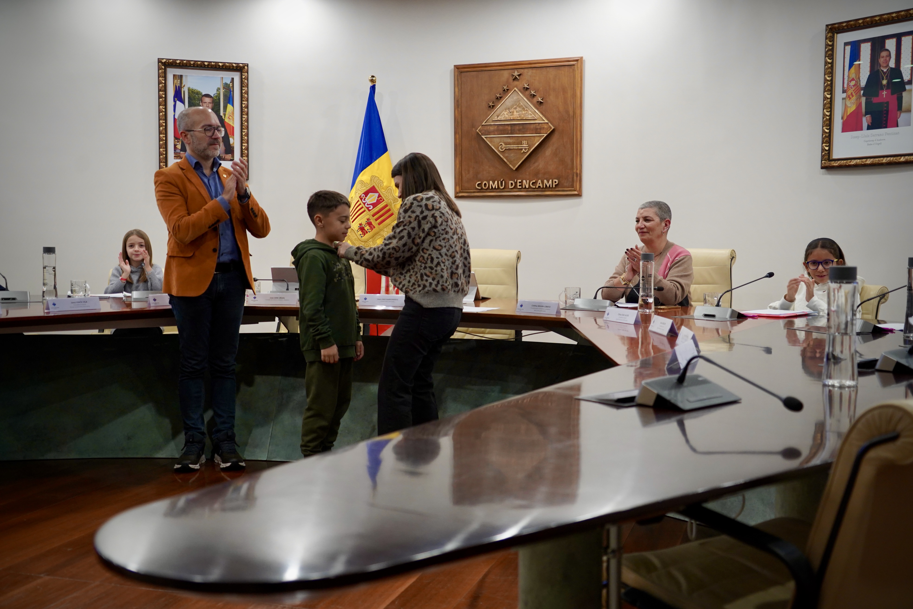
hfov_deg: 51.9
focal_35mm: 37
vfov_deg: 35.9
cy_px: 304
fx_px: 938
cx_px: 456
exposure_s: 1/160
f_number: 4
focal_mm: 37
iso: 2000
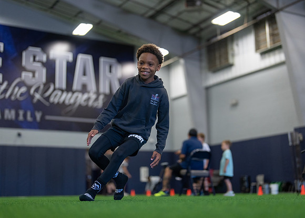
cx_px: 152
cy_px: 109
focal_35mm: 54
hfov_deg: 35.9
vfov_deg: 26.1
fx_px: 470
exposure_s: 1/1000
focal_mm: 50
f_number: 1.3
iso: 1250
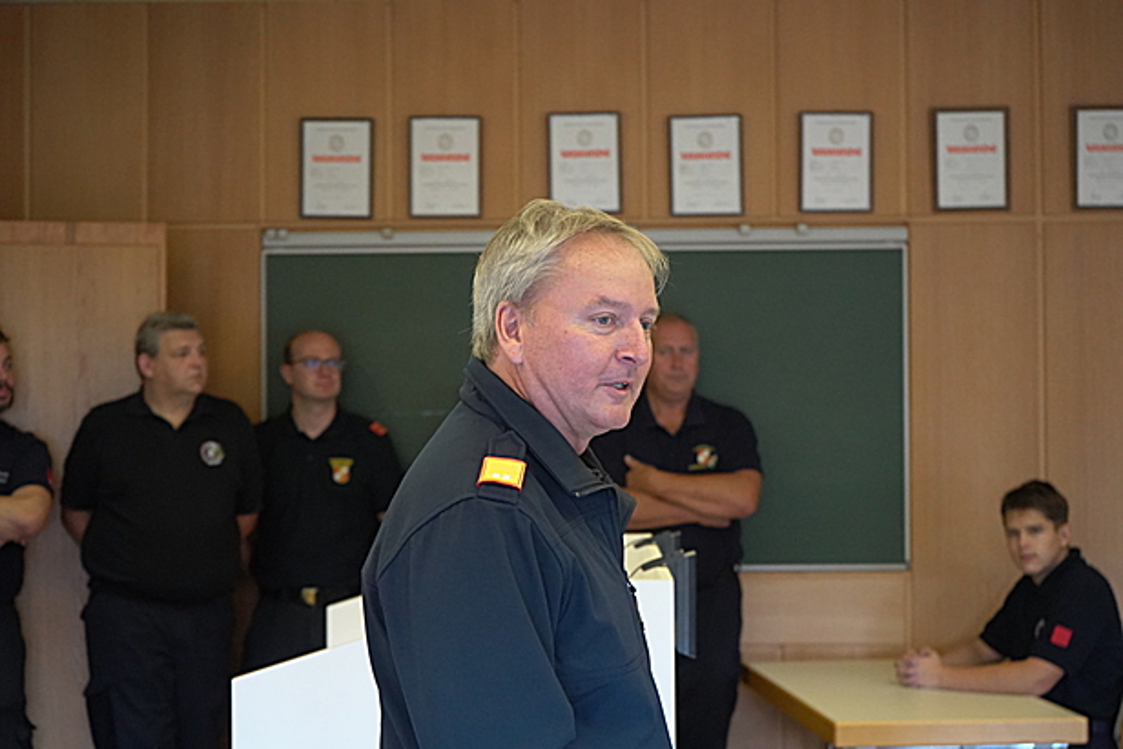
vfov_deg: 21.6
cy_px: 374
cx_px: 562
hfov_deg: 31.9
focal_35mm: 63
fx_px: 1966
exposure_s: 1/400
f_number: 5.6
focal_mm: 63
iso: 8000
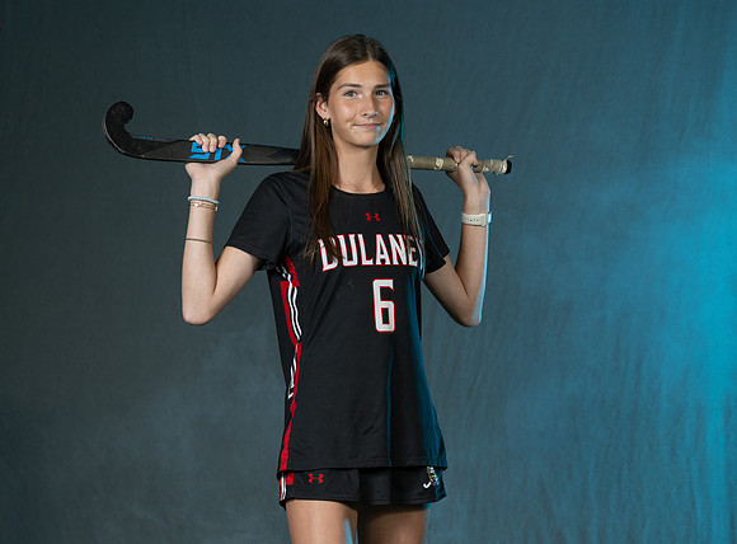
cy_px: 222
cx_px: 397
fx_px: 2750
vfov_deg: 11.3
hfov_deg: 15.3
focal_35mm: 130
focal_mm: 97
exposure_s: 1/125
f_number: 5.6
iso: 80
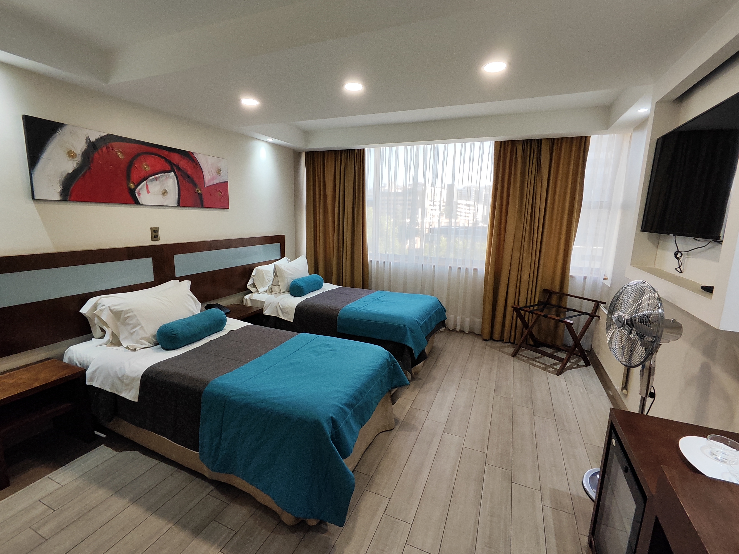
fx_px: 342
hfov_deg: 94.5
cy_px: 277
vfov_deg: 78.1
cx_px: 370
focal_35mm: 16
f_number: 2.2
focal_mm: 1.65
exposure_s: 1/42
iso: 60
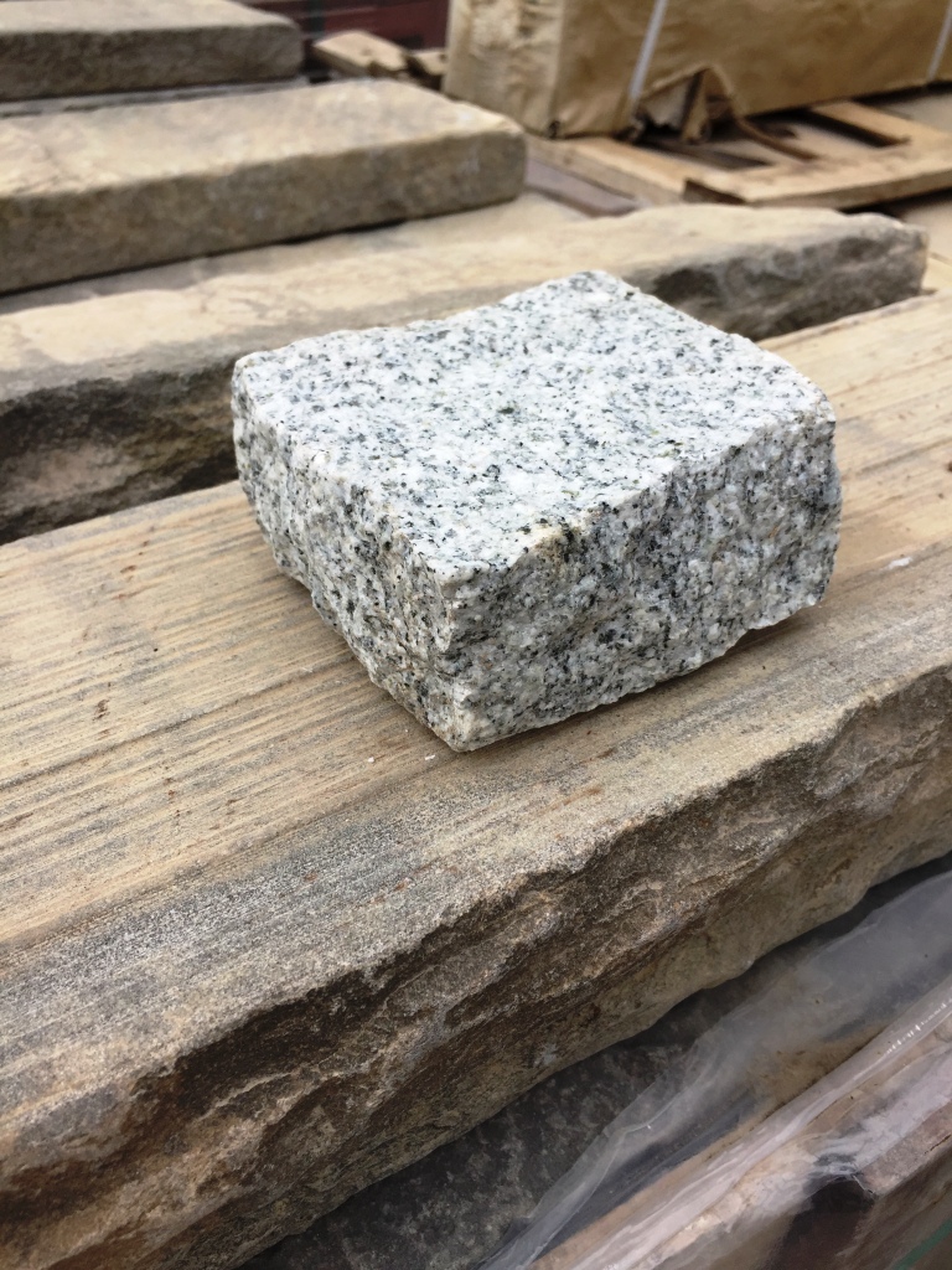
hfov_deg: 48.2
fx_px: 1063
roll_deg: -5.9
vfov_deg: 61.7
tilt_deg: -35.8
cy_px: 635
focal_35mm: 29
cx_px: 476
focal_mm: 4.15
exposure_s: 1/1163
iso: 32
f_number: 2.2
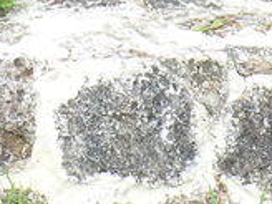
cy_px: -355
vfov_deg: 8.5
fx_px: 1194
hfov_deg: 12.6
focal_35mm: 152
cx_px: -85
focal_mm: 4.5
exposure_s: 1/125
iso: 100
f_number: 2.8
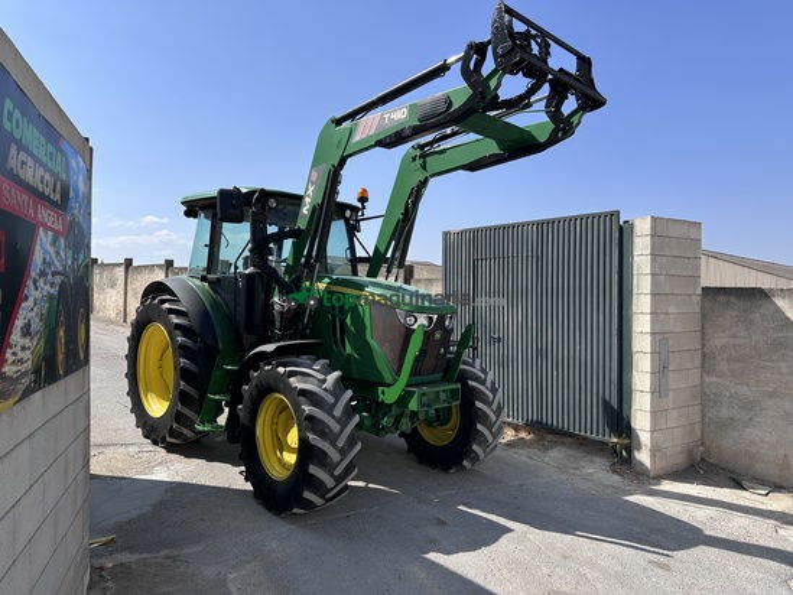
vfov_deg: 56.8
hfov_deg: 71.6
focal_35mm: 24
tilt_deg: +0.4
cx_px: 396
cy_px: 298
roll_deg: -0.1
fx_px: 550
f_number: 1.78
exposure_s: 1/4348
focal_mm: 6.86
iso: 80
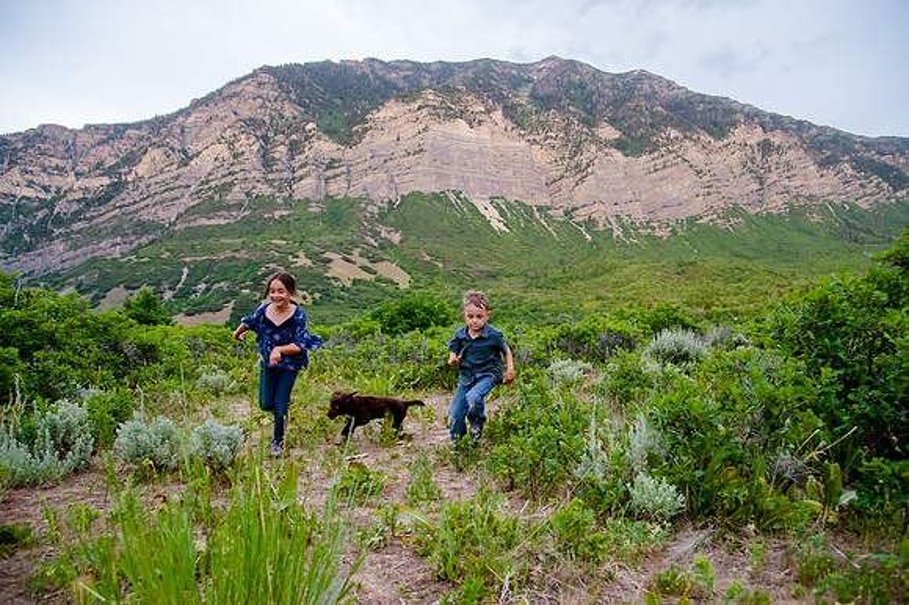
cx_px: 454
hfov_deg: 68.8
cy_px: 324
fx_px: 664
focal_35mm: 26
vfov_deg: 48.9
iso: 3200
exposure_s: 1/250
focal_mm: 24
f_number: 4
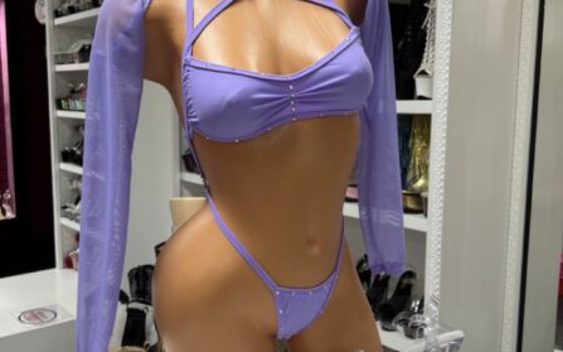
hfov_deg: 52.8
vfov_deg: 34.4
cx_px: 282
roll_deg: -0.2
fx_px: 567
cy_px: 173
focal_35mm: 37
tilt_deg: -6.4
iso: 80
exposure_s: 1/60
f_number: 1.5
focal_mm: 5.7
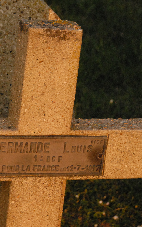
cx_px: 27
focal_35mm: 169
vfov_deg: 12.4
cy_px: 116
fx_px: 1046
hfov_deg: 7.8
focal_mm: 70
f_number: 7.1
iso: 1600
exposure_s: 1/1600
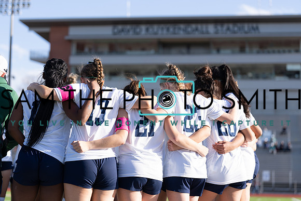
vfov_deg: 15.7
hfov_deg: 23.4
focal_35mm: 87
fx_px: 728
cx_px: 150
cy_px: 100
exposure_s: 1/800
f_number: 2.8
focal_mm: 87
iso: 100
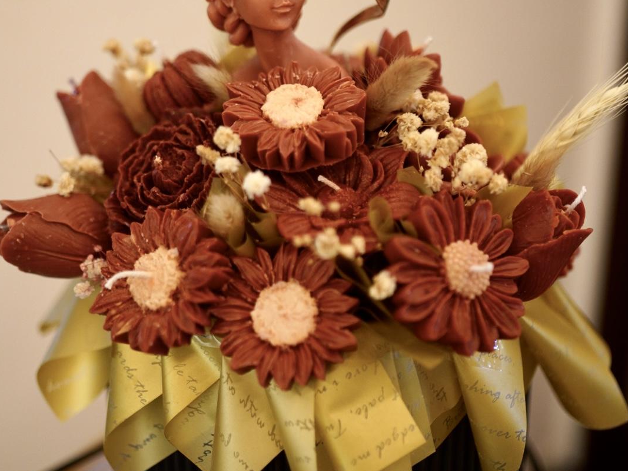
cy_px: 183
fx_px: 925
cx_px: 312
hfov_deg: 37.5
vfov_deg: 28.5
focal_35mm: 51
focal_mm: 35
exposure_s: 1/100
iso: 1000
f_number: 1.8
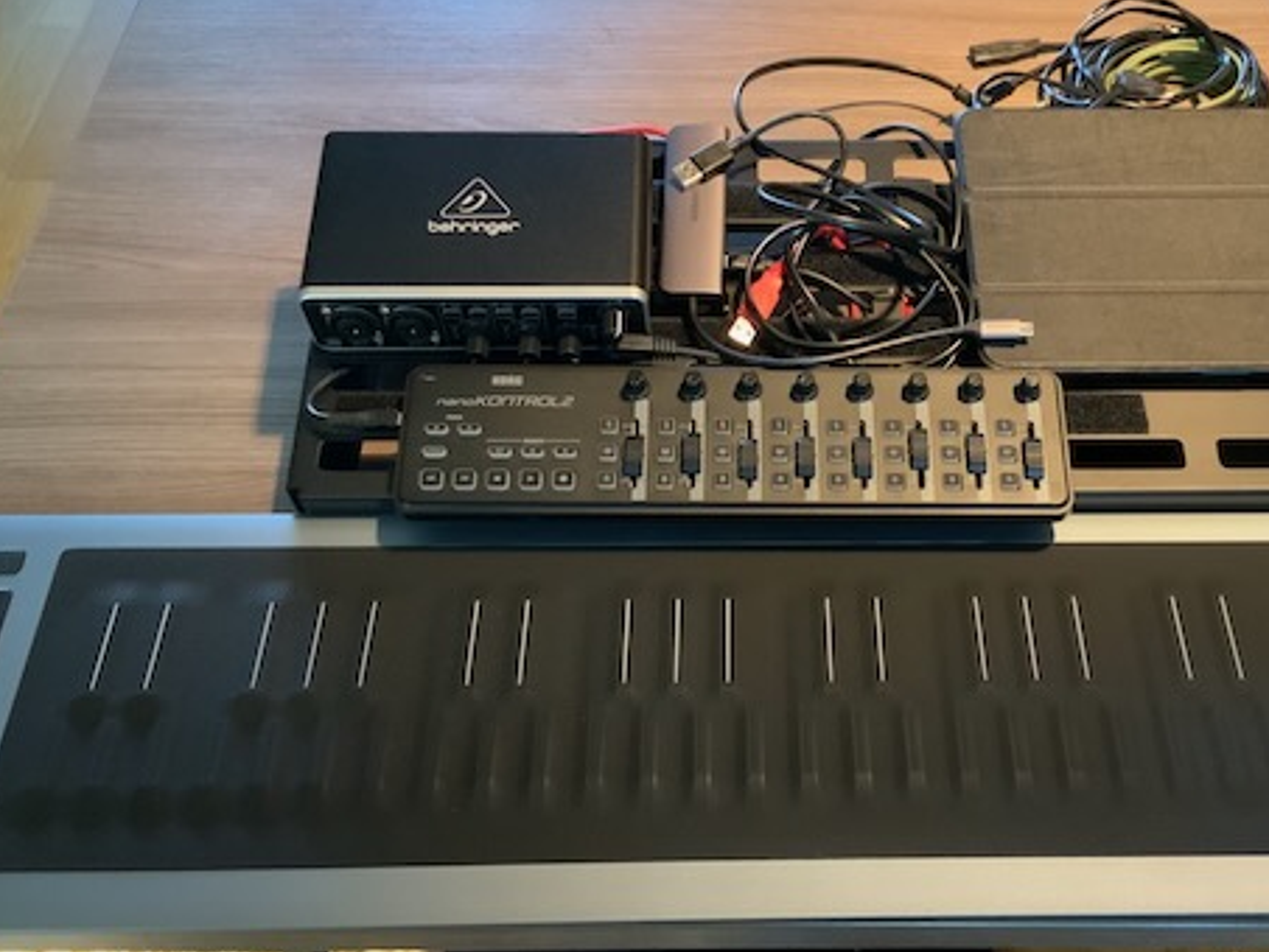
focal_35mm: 41
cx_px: 787
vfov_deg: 35.1
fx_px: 1503
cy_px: 521
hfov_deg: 45.4
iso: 320
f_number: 1.8
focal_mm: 3
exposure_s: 1/40
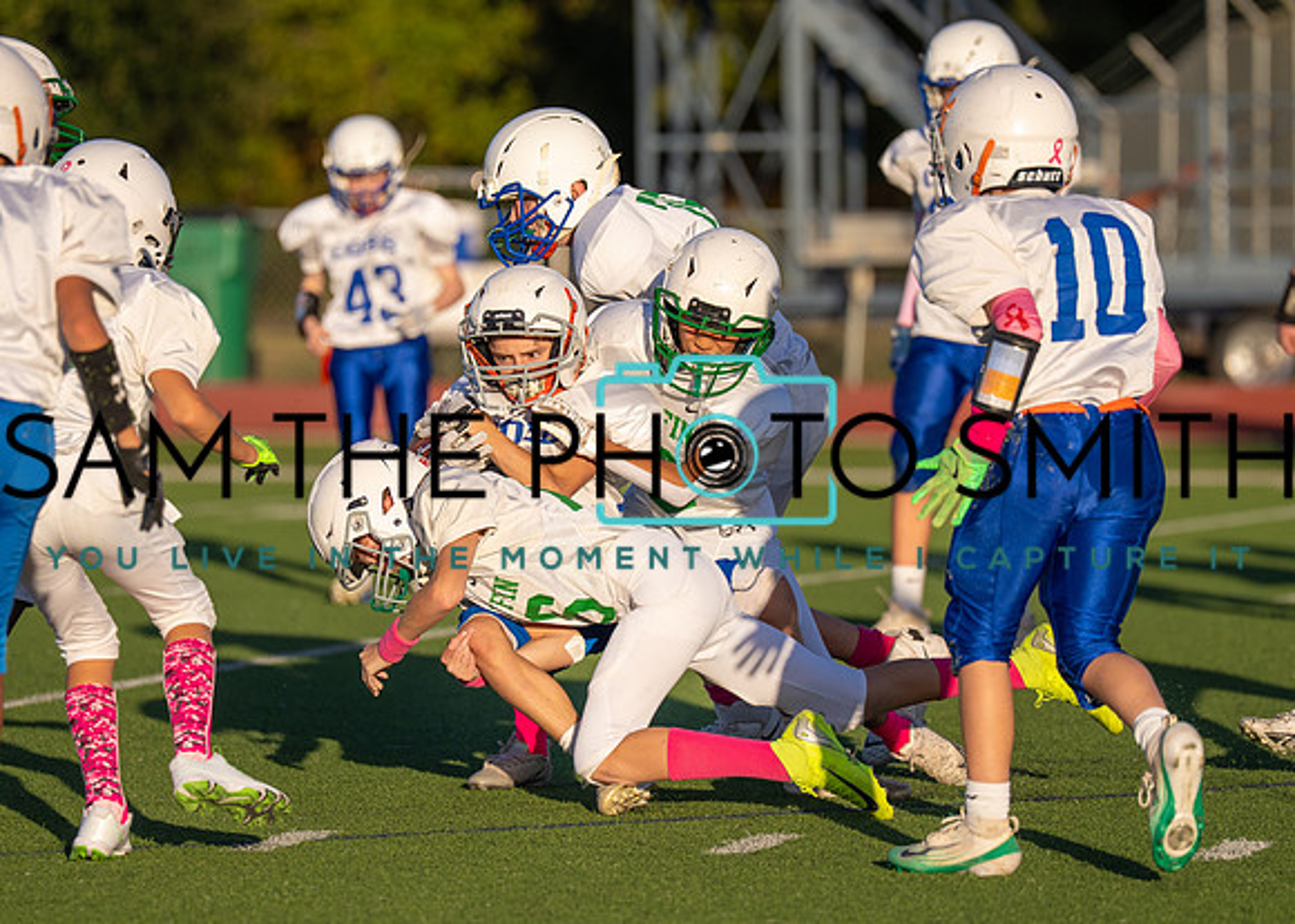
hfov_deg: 6.6
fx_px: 11194
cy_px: 489
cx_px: 694
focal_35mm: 304
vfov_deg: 4.7
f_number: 2.8
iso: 200
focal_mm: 200
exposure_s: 1/4000
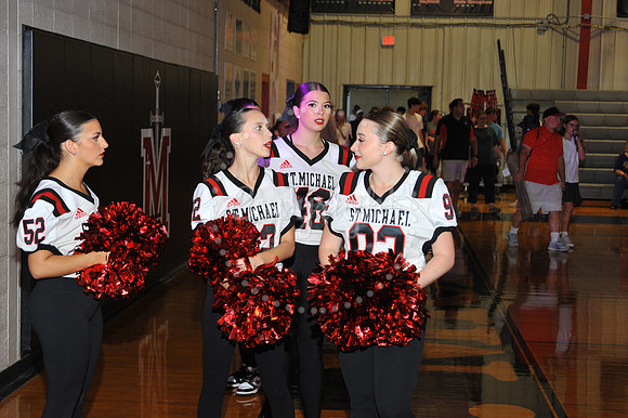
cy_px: 209
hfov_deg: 30.5
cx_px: 314
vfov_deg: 20.6
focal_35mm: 66
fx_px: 1151
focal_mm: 66
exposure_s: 1/60
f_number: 6.3
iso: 800
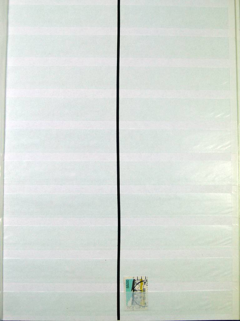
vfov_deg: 46.8
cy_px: 160
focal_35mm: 40
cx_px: 120
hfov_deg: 36.0
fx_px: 370
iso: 100
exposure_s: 1/200
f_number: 4
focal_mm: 7.3
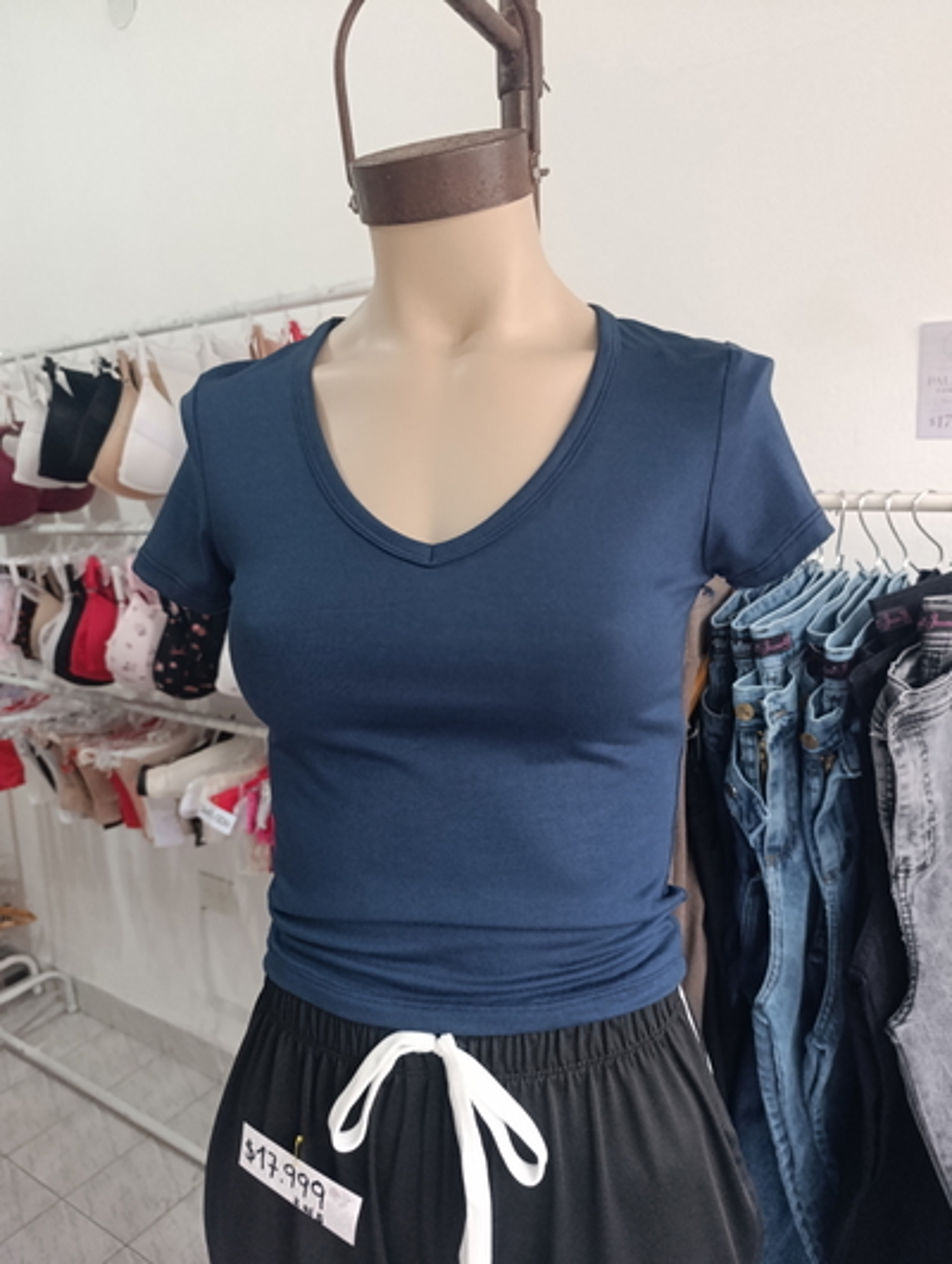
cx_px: 476
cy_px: 632
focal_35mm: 23
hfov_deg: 59.0
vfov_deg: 73.8
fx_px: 841
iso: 1250
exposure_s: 1/50
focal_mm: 6.14
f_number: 1.6
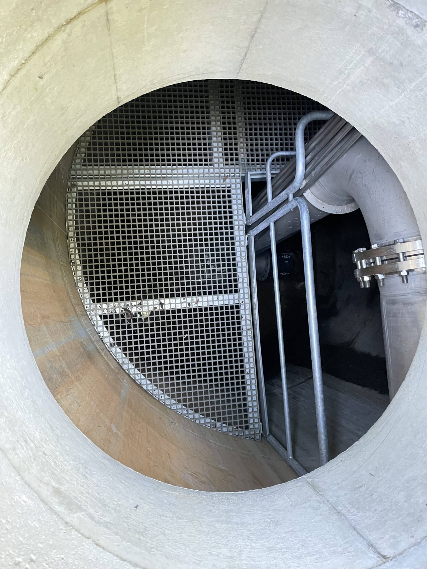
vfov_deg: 67.3
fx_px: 428
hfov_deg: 53.1
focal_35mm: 26
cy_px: 284
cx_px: 214
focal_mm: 4.2
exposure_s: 1/39
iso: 640
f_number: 1.6
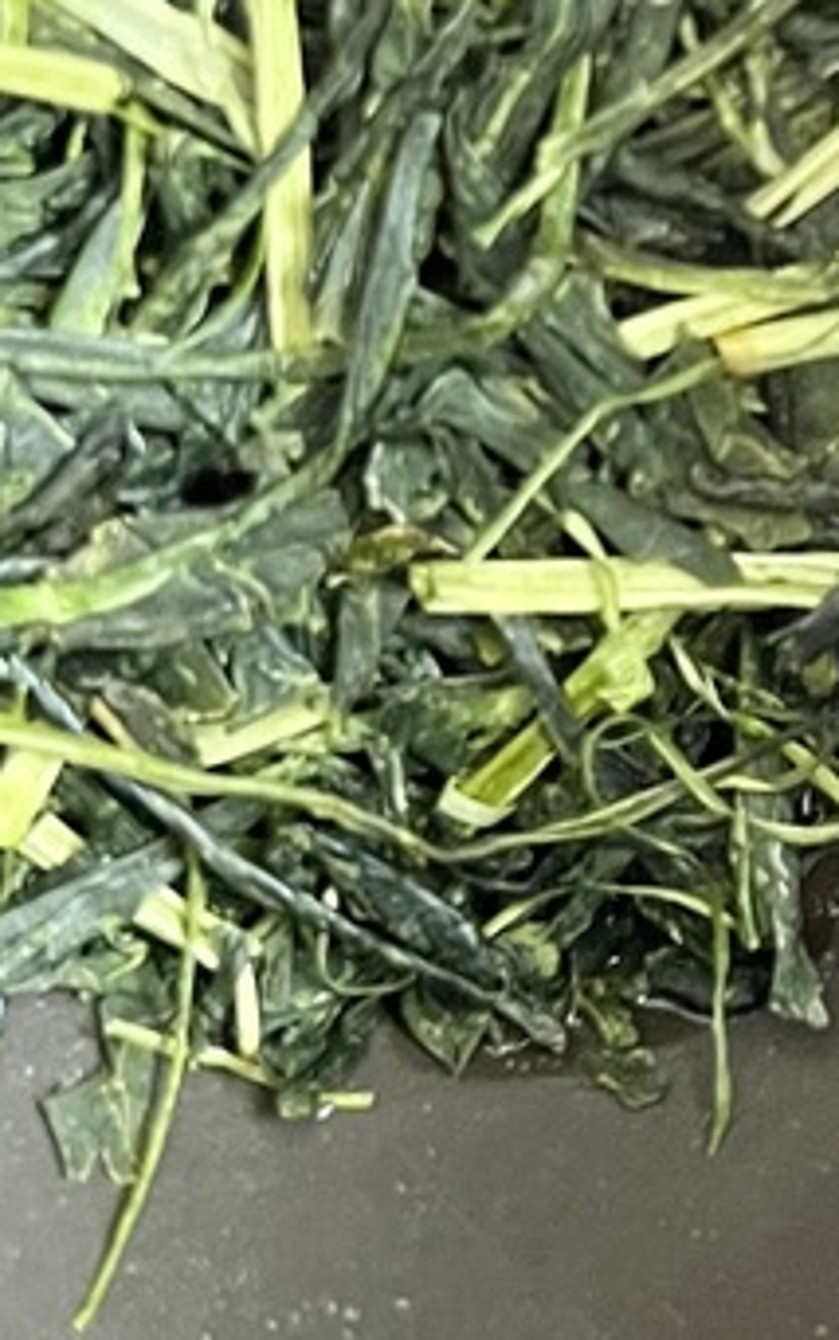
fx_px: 3765
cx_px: 1211
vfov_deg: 19.7
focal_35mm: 103
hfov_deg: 12.2
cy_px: 71
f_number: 1.6
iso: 640
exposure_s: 1/37
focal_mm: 5.1
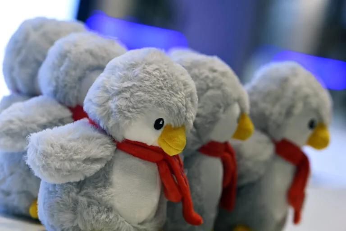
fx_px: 1249
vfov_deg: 10.5
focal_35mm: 130
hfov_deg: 15.8
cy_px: 116
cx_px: 173
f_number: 5
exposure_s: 1/160
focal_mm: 130
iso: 1250
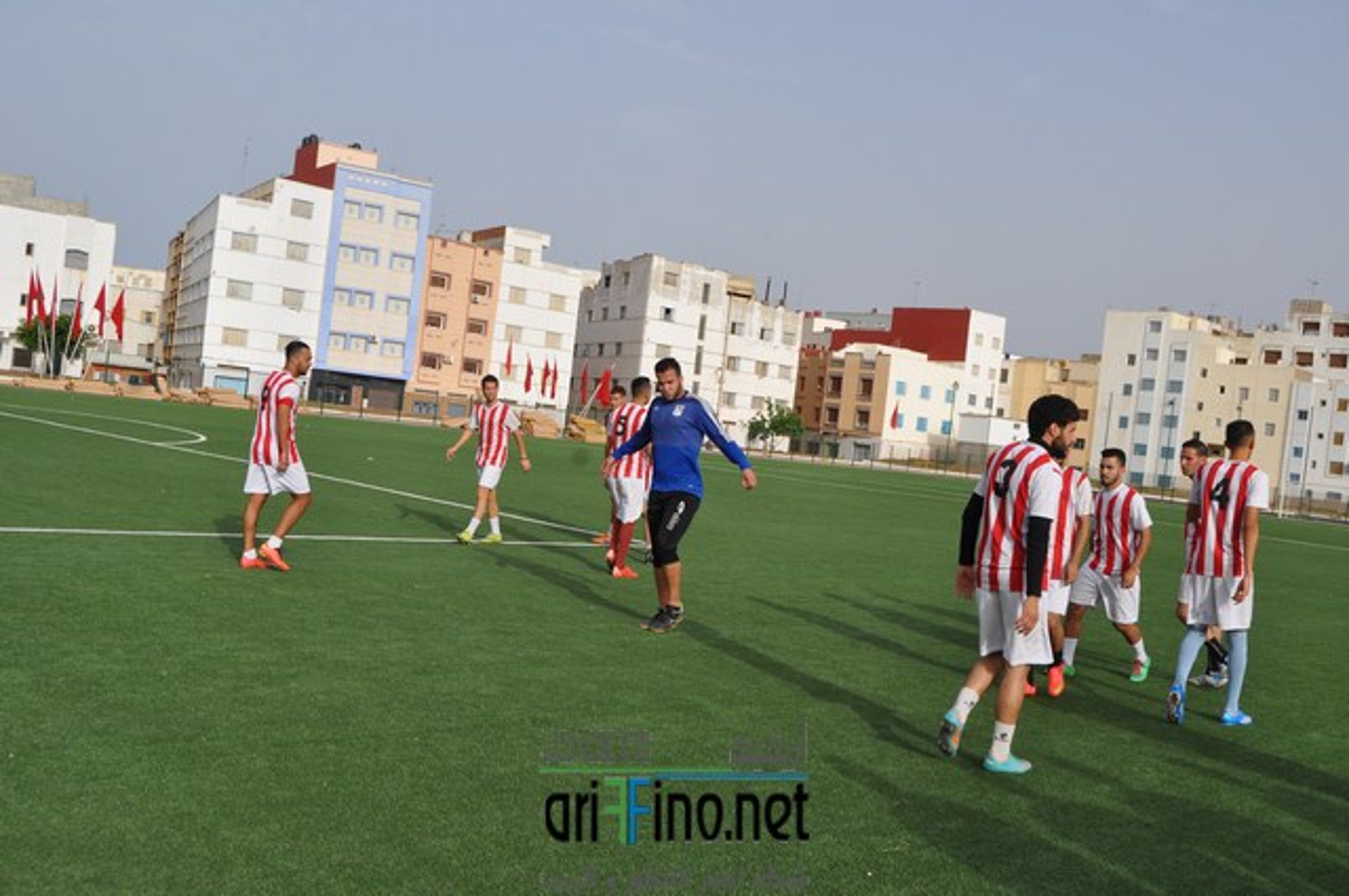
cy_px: 448
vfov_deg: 34.1
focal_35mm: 39
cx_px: 674
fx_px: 1460
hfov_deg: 49.6
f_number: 10
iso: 200
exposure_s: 1/400
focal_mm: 26
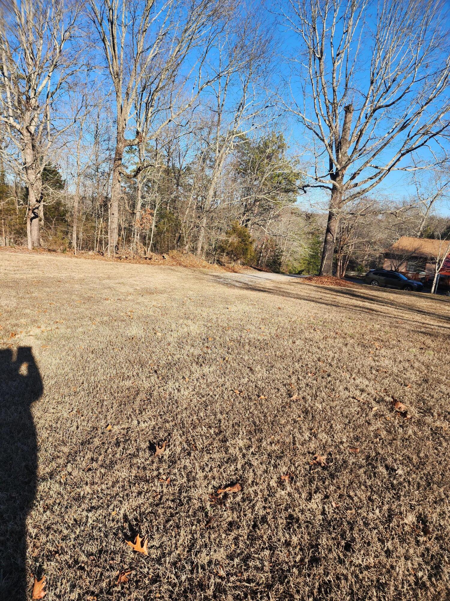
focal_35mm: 23
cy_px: 300
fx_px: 399
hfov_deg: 58.9
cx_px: 225
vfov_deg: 73.9
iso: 12
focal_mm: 6.4
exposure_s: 1/562
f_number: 1.8
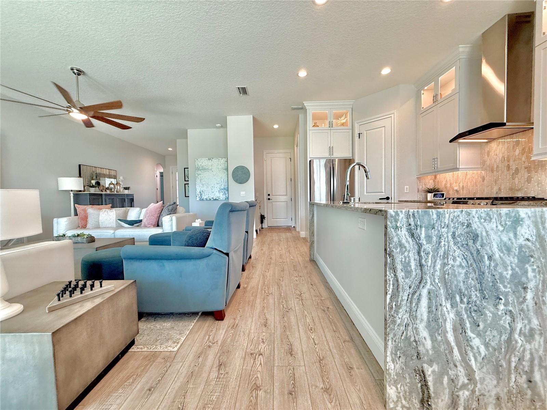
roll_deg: +1.0
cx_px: 274
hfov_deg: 102.1
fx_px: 221
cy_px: 205
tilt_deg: -1.2
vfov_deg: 85.7
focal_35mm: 14
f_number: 2.2
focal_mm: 2.22
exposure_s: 1/120
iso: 160
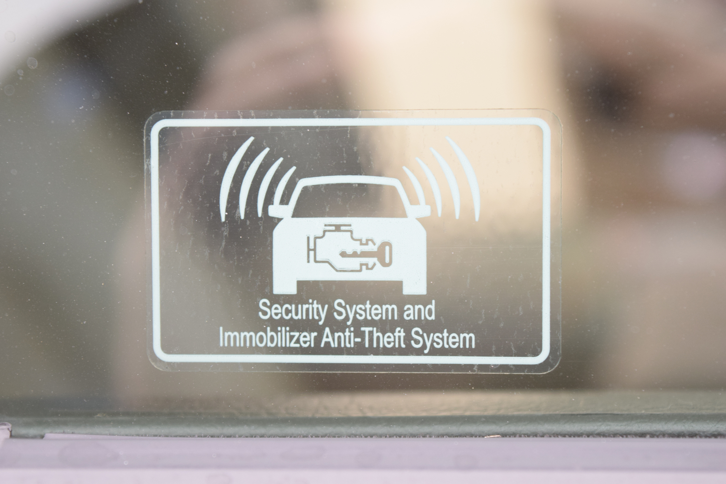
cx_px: 363
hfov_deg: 24.6
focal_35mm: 82
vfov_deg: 16.6
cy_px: 242
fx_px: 1664
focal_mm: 55
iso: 800
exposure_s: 1/100
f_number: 5.6
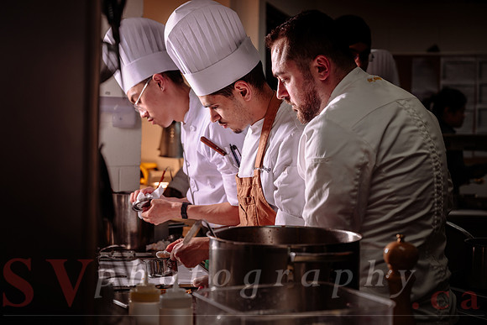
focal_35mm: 70
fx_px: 947
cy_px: 162
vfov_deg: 19.5
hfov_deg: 28.8
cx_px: 244
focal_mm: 70
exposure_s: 1/160
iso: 100
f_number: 4
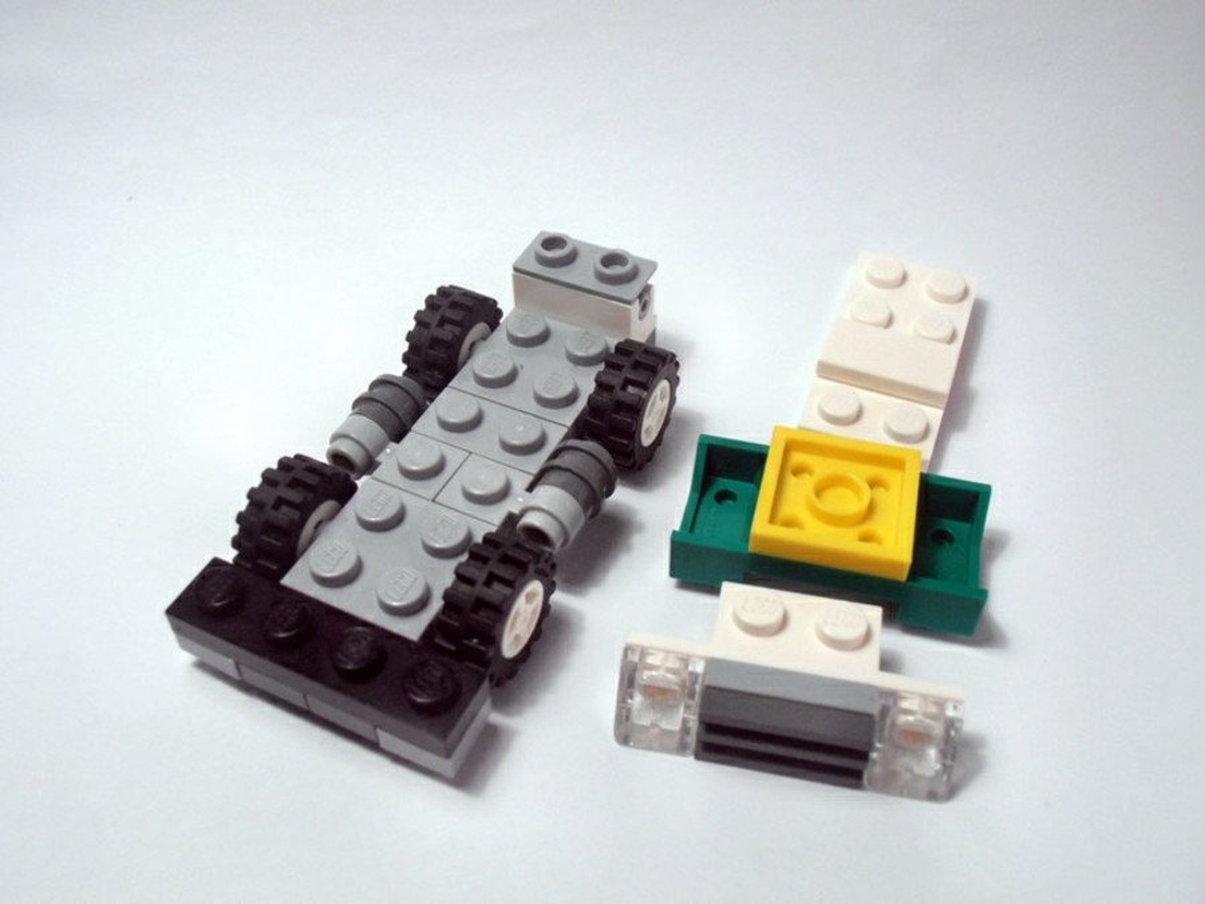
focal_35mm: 37
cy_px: 452
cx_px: 602
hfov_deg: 50.1
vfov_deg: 38.7
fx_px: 1288
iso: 80
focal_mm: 6.61
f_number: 3.9
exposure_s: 1/80
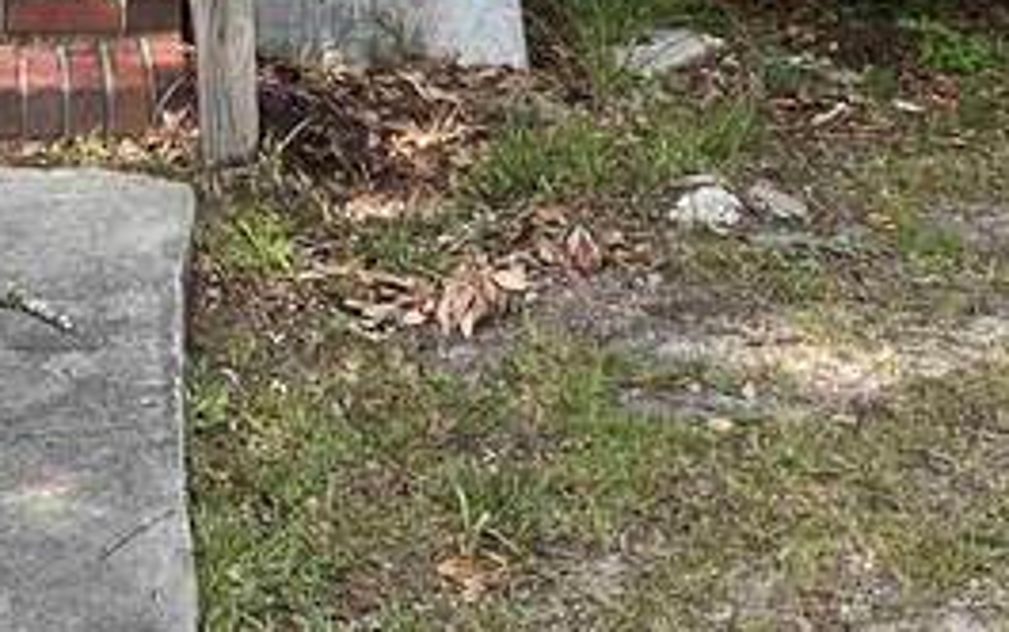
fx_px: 3660
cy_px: -541
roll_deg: +2.0
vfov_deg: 9.4
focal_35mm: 133
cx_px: -76
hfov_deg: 15.3
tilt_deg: -3.3
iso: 50
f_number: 1.5
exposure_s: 1/887
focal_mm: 5.7
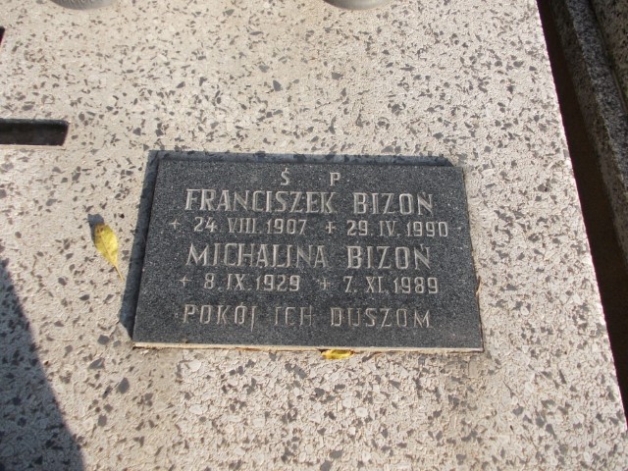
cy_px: 236
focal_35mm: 28
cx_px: 314
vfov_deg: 49.7
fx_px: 508
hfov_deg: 63.4
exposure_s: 1/640
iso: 80
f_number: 2.7
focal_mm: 4
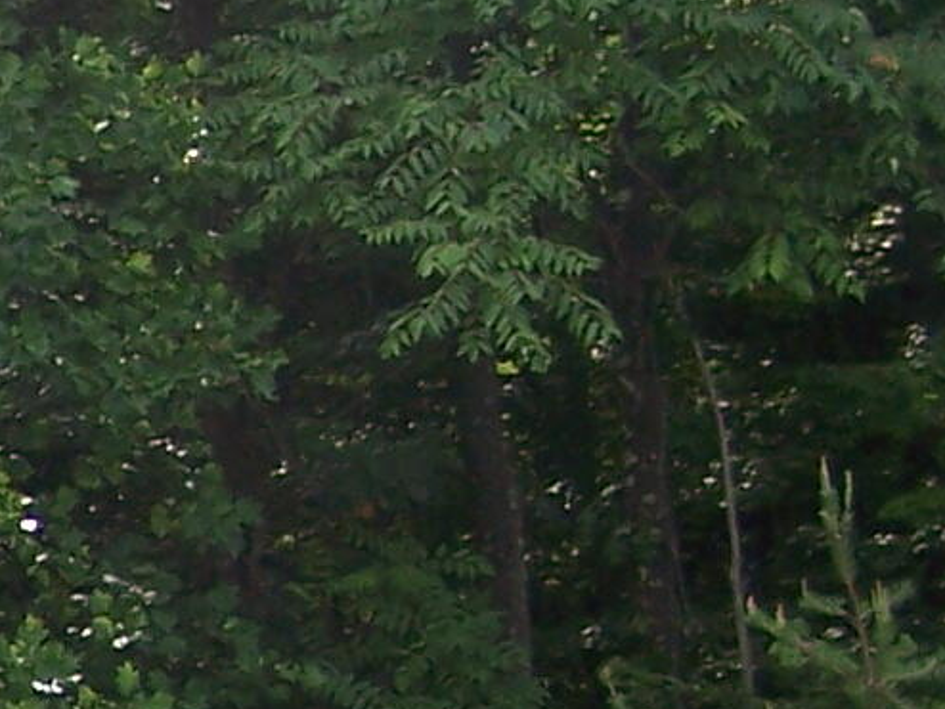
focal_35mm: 198
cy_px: 1005
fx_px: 5408
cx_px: -1027
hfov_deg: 9.3
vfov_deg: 7.4
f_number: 2.8
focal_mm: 6.3
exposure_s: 1/320
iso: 80
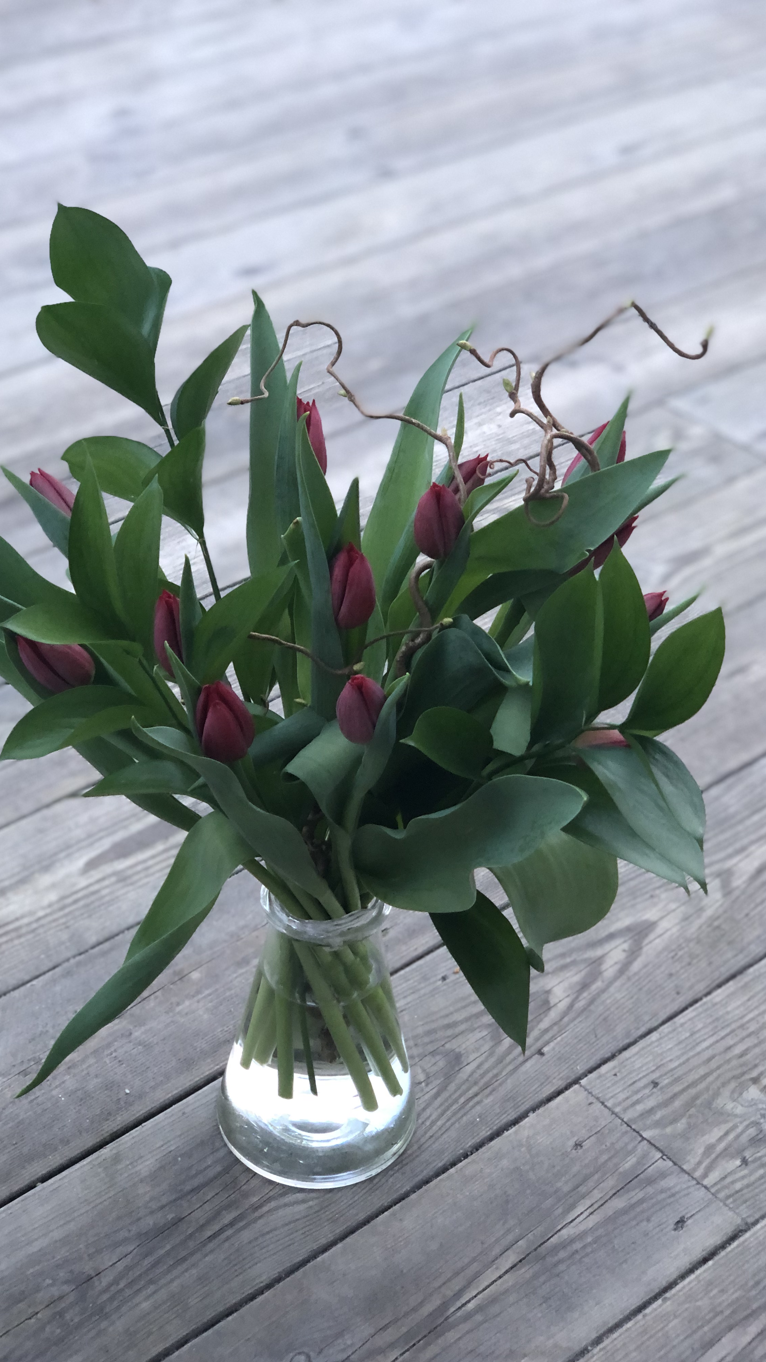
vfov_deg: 36.6
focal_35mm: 57
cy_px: 684
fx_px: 2058
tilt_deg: -36.4
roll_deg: -1.2
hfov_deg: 21.1
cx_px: 322
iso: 100
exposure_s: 1/50
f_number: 2.4
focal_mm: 6
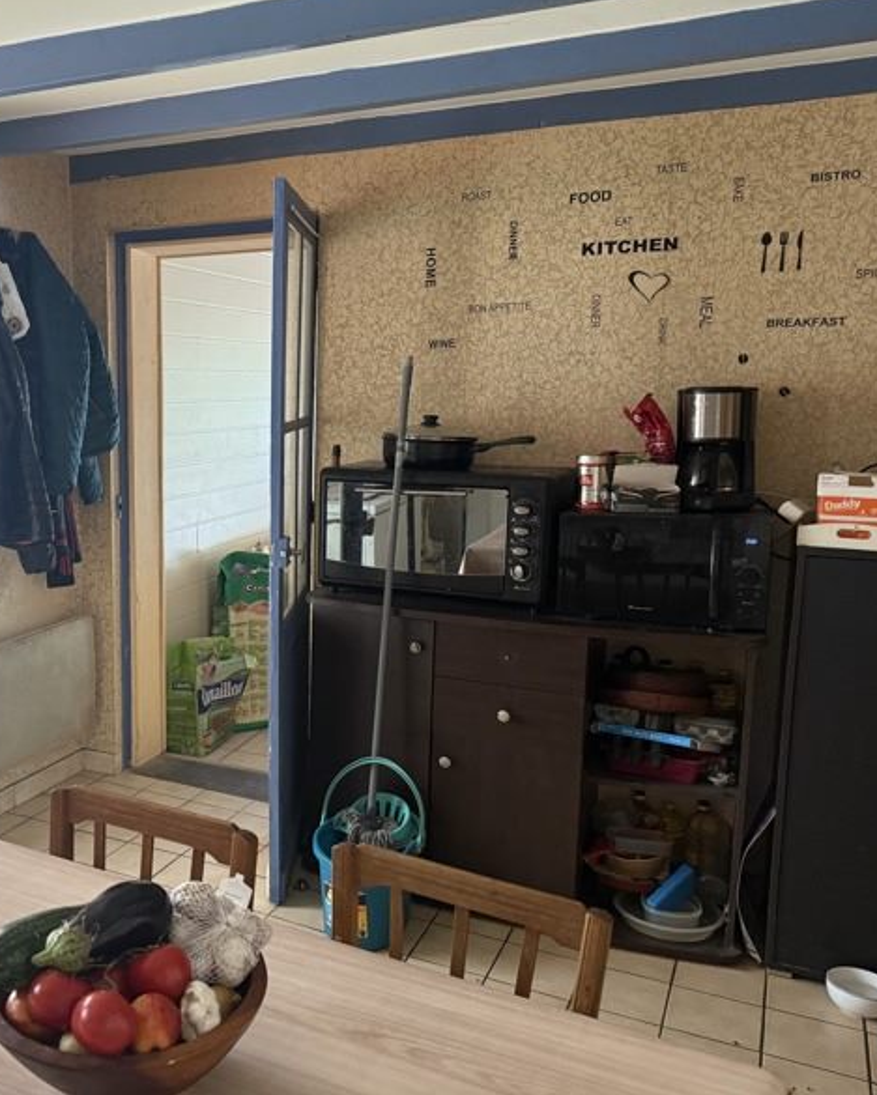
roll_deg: +0.1
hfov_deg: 43.7
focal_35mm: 32
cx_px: 181
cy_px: 538
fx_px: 1038
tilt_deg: -7.7
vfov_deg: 55.7
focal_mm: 6.76
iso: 320
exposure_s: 1/60
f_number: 1.78
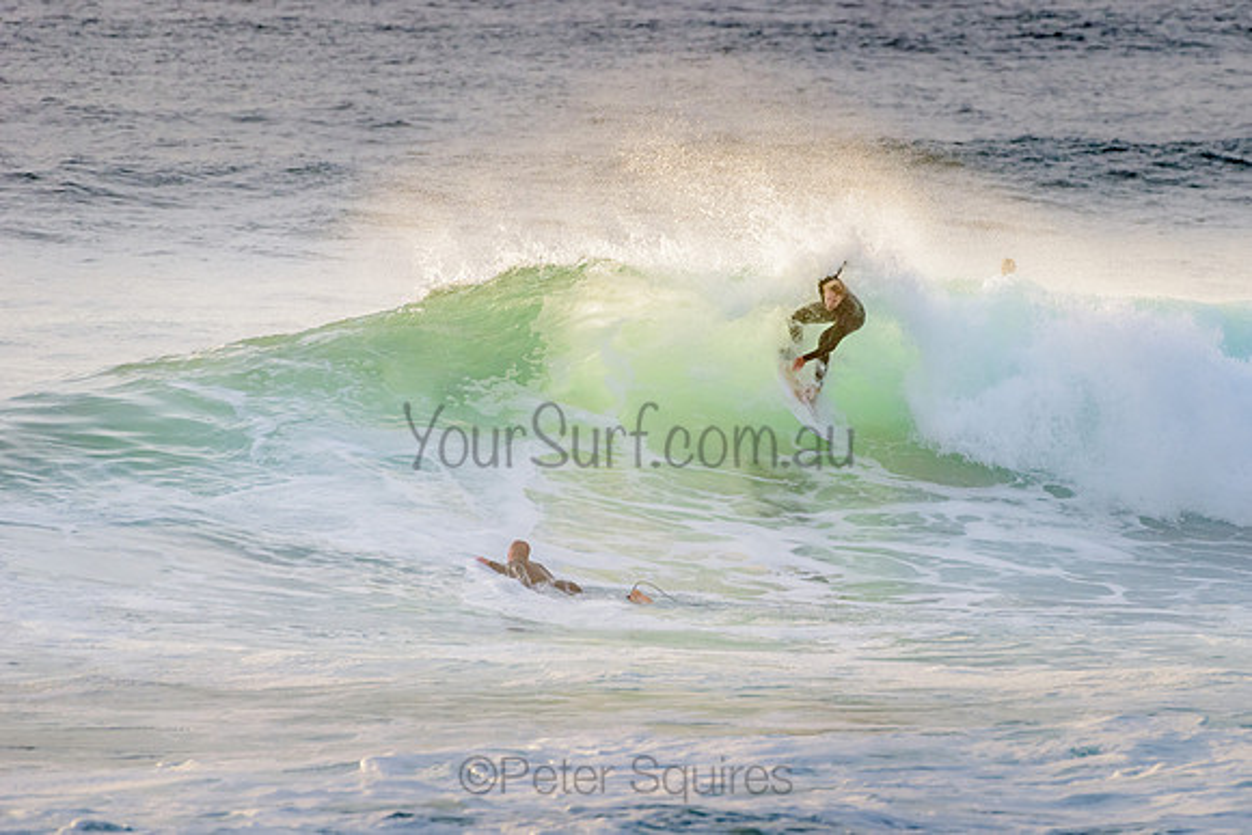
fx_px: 21317
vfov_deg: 2.2
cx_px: 767
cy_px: 430
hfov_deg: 3.4
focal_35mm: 613
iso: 640
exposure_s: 1/2000
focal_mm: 500
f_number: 5.6
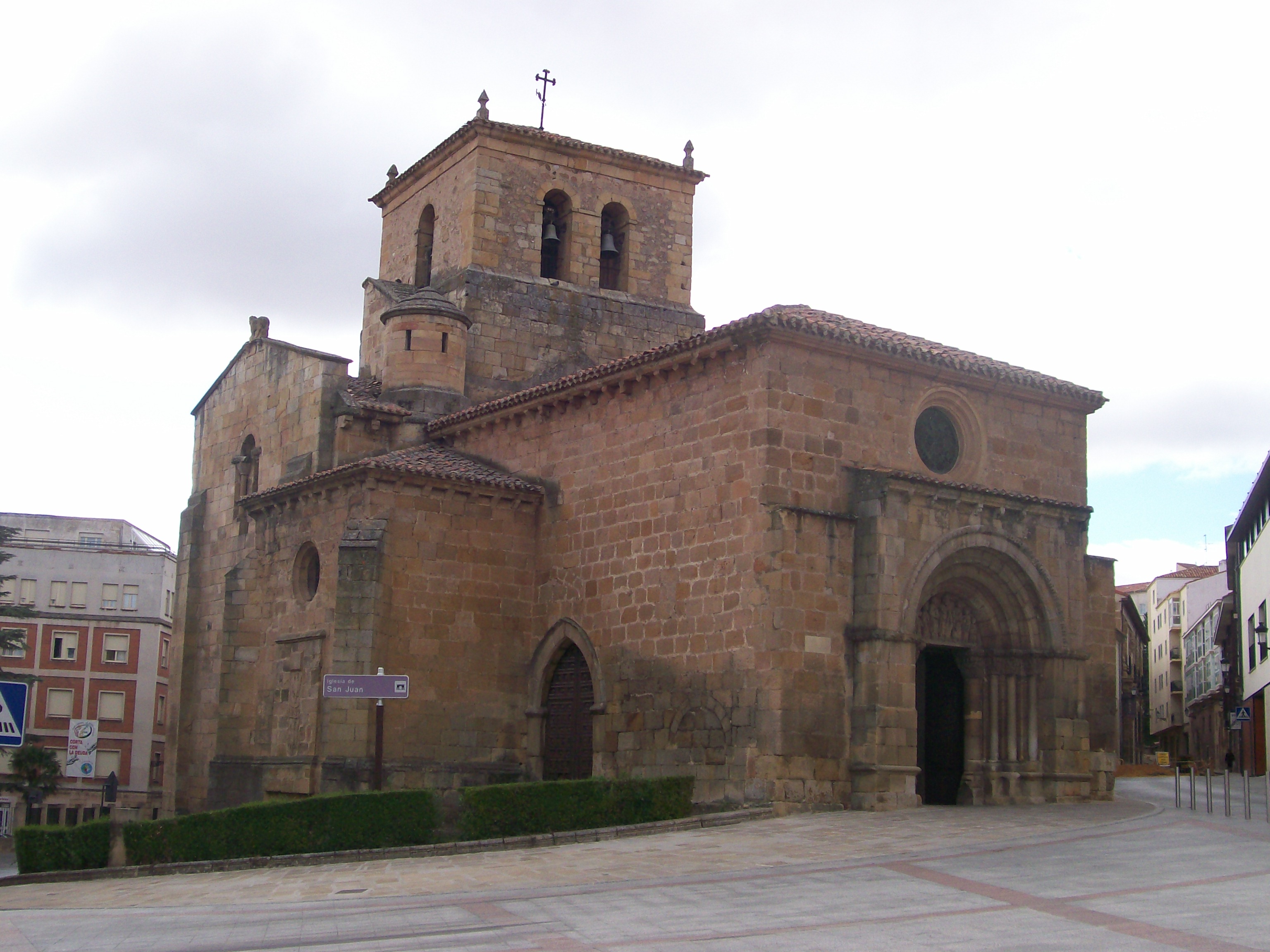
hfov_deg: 42.1
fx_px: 1651
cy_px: 476
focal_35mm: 45
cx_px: 635
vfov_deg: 32.2
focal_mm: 7.6
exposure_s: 1/730
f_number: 3
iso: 80
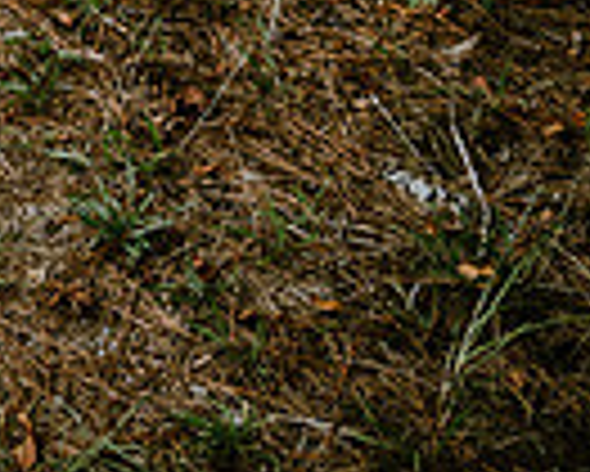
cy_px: -366
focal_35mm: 100
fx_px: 1747
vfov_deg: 13.8
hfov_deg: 15.7
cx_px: -536
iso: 320
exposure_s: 1/320
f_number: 2.2
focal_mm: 24
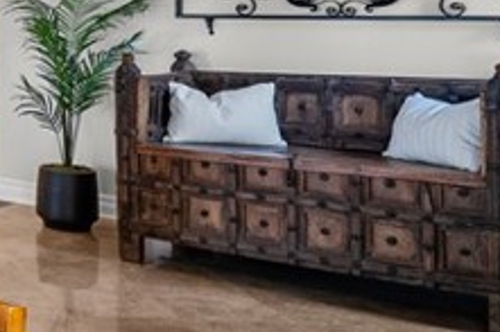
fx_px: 902
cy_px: 21
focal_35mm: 65
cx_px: -382
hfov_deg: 21.4
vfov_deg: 20.4
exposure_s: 1/1.67
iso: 100
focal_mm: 14
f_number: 9
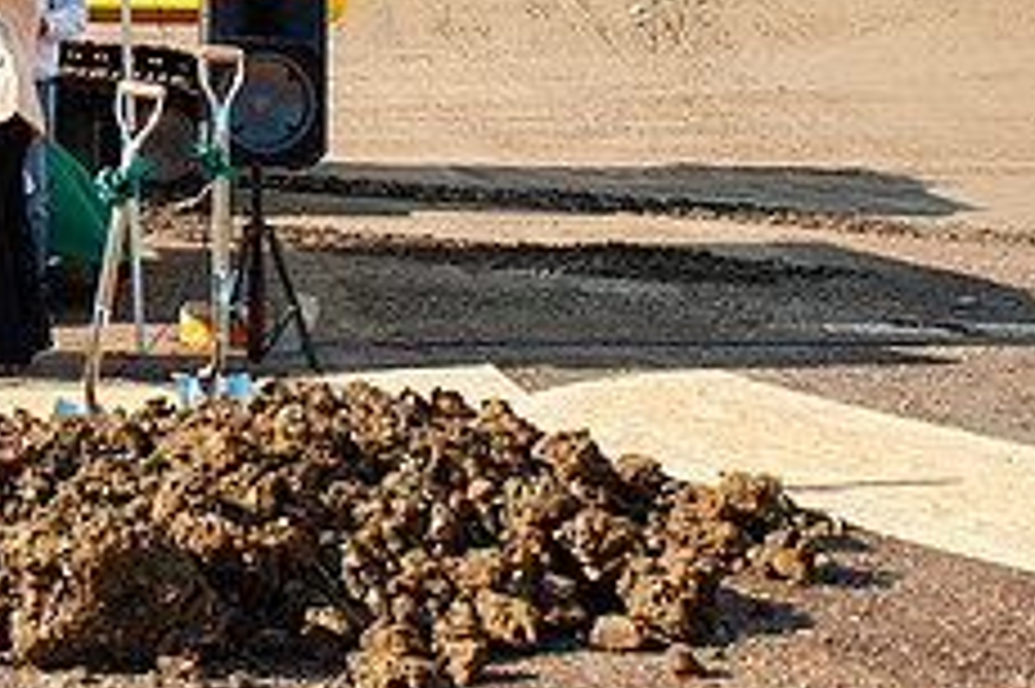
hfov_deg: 26.3
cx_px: -216
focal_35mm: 68
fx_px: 1954
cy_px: -41
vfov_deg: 19.3
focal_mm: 24
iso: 400
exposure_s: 1/200
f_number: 16
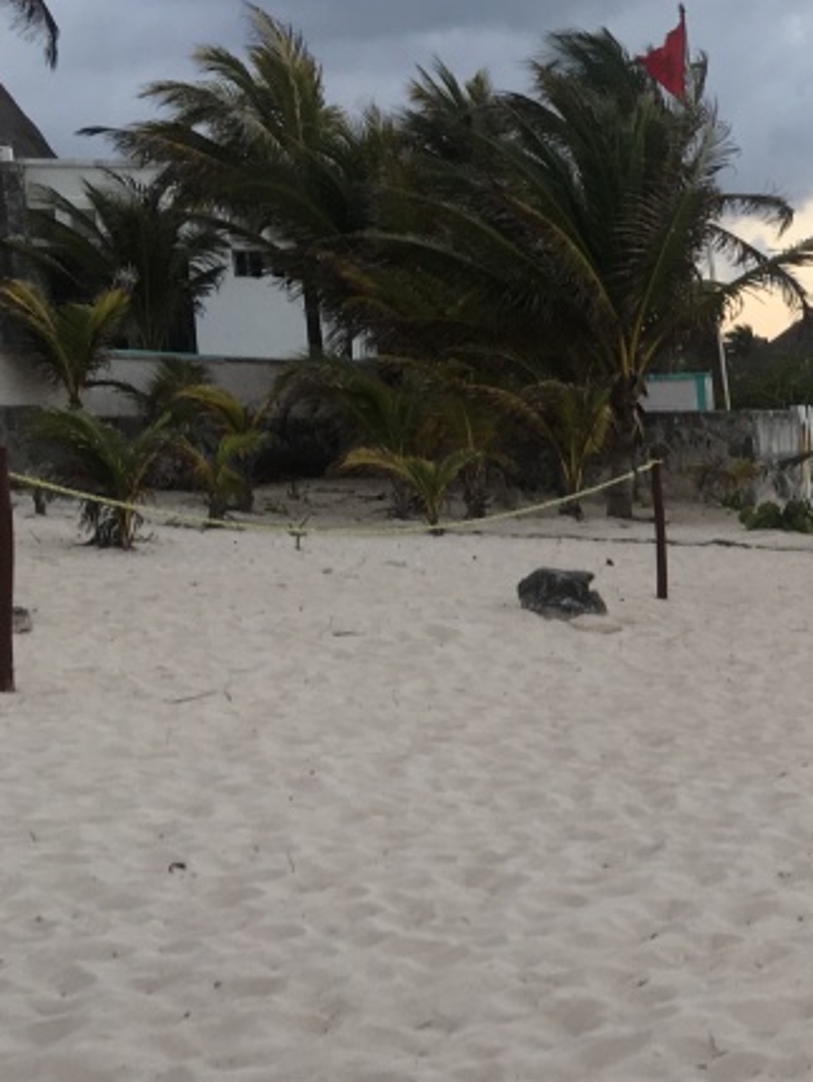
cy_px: 833
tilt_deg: -9.6
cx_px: 1188
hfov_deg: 19.0
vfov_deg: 27.7
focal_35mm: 69
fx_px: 2159
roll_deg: +2.3
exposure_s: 1/60
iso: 25
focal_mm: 4.15
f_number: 2.2
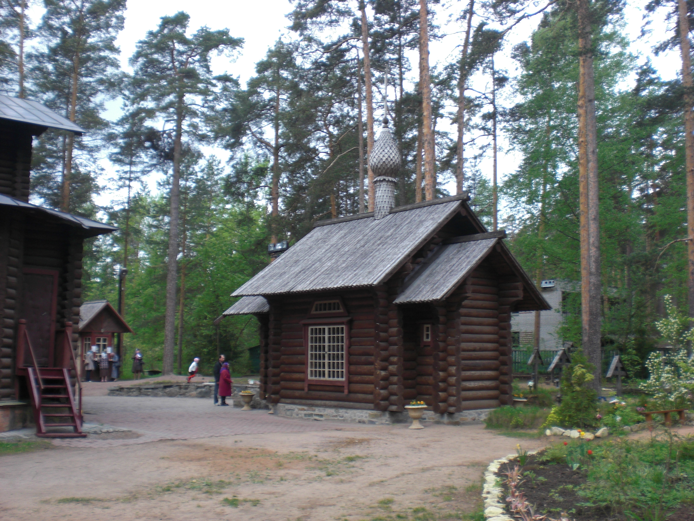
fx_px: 762
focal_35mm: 38
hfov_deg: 49.0
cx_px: 347
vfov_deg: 37.7
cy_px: 260
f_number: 3.1
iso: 64
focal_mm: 6.3
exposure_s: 1/160
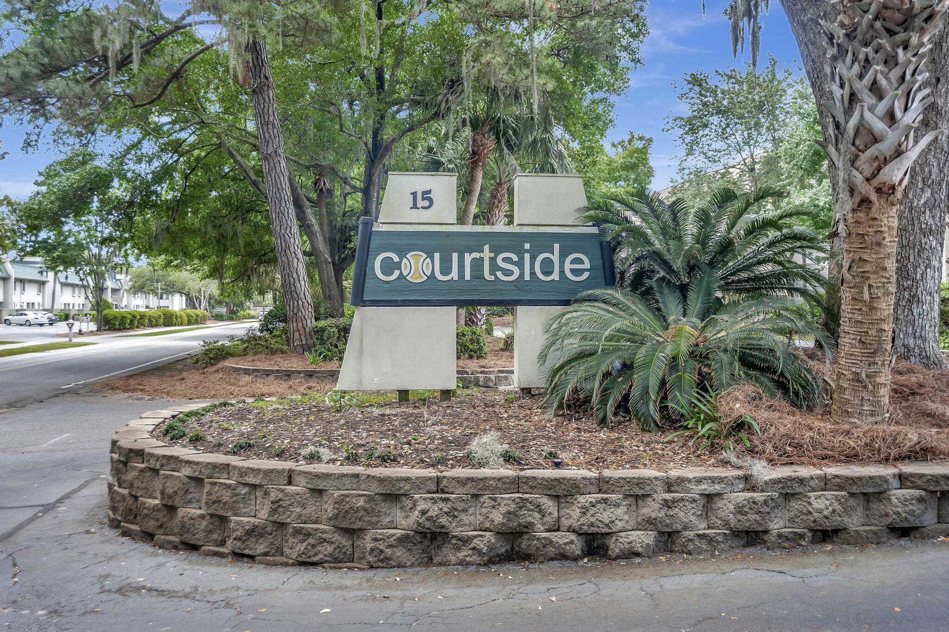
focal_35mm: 35
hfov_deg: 54.5
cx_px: 474
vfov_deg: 37.8
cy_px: 316
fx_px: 922
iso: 400
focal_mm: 35
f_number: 5
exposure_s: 1/200
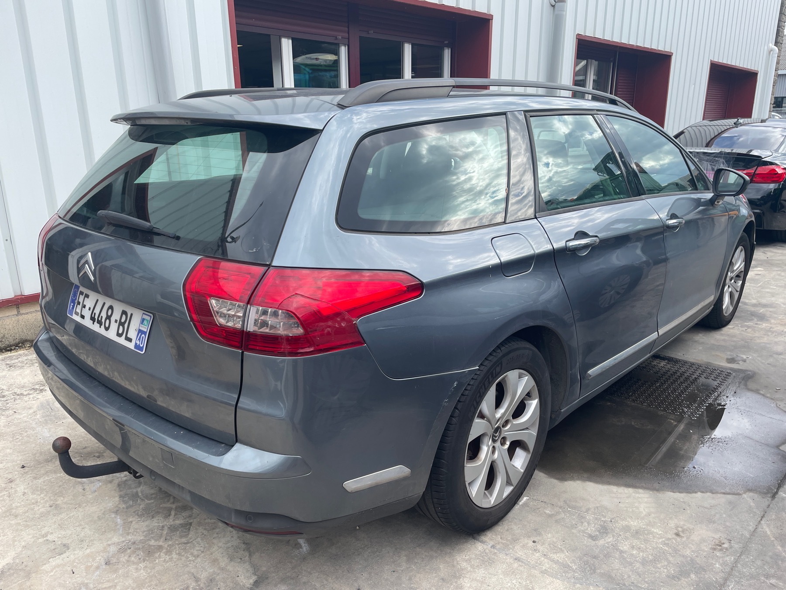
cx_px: 393
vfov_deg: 53.1
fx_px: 590
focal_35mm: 26
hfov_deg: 67.3
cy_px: 295
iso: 32
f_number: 1.6
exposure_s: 1/940
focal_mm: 4.2
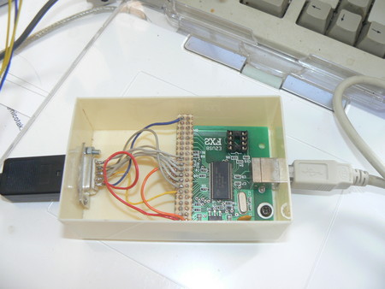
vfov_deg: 39.7
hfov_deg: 51.3
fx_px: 401
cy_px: 144
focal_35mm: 36
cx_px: 192
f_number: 2.8
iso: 100
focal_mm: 6
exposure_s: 1/10
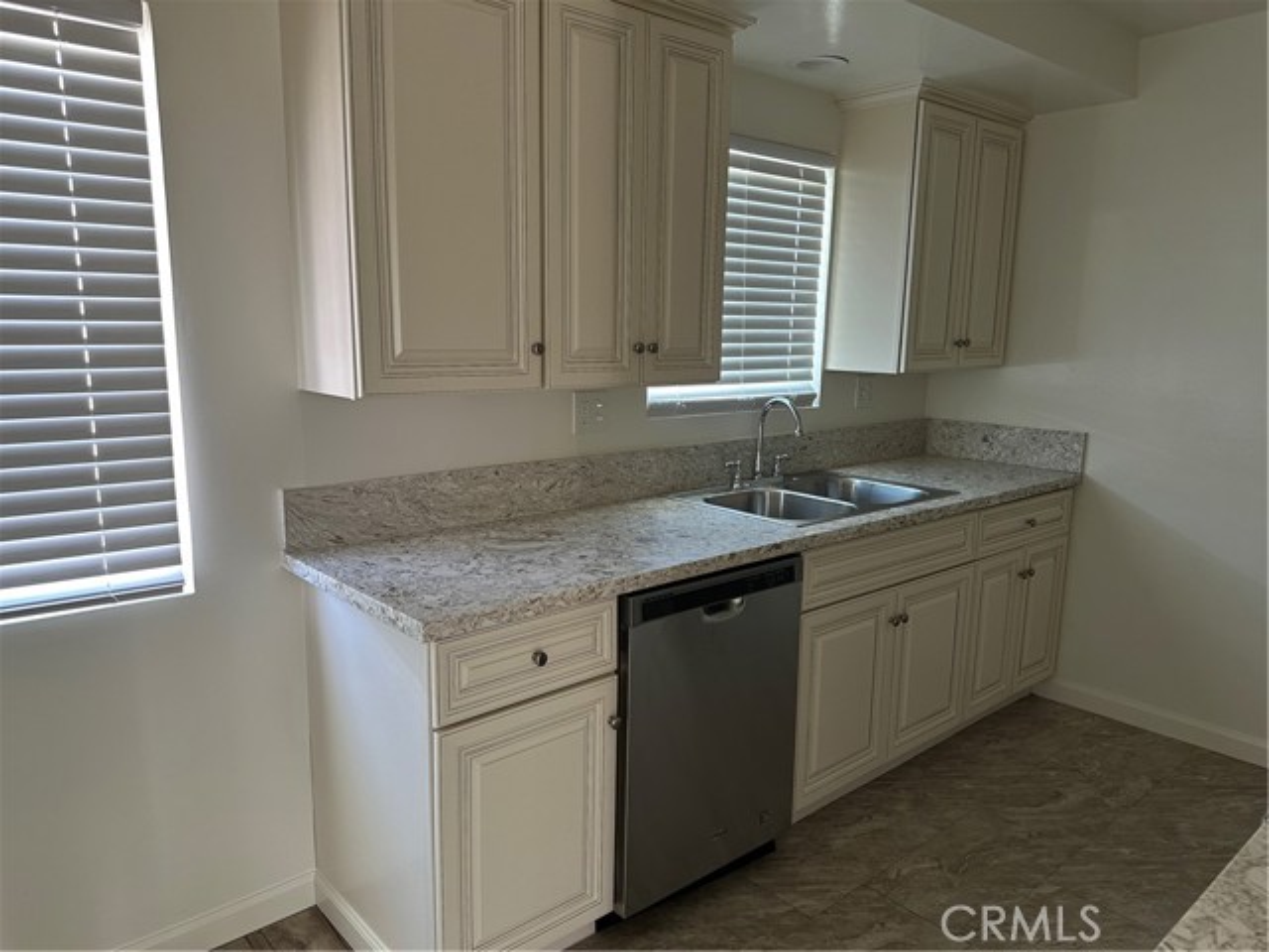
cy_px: 476
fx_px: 880
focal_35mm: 24
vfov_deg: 56.8
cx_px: 634
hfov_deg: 71.6
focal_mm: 6.86
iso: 250
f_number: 1.78
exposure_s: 1/77
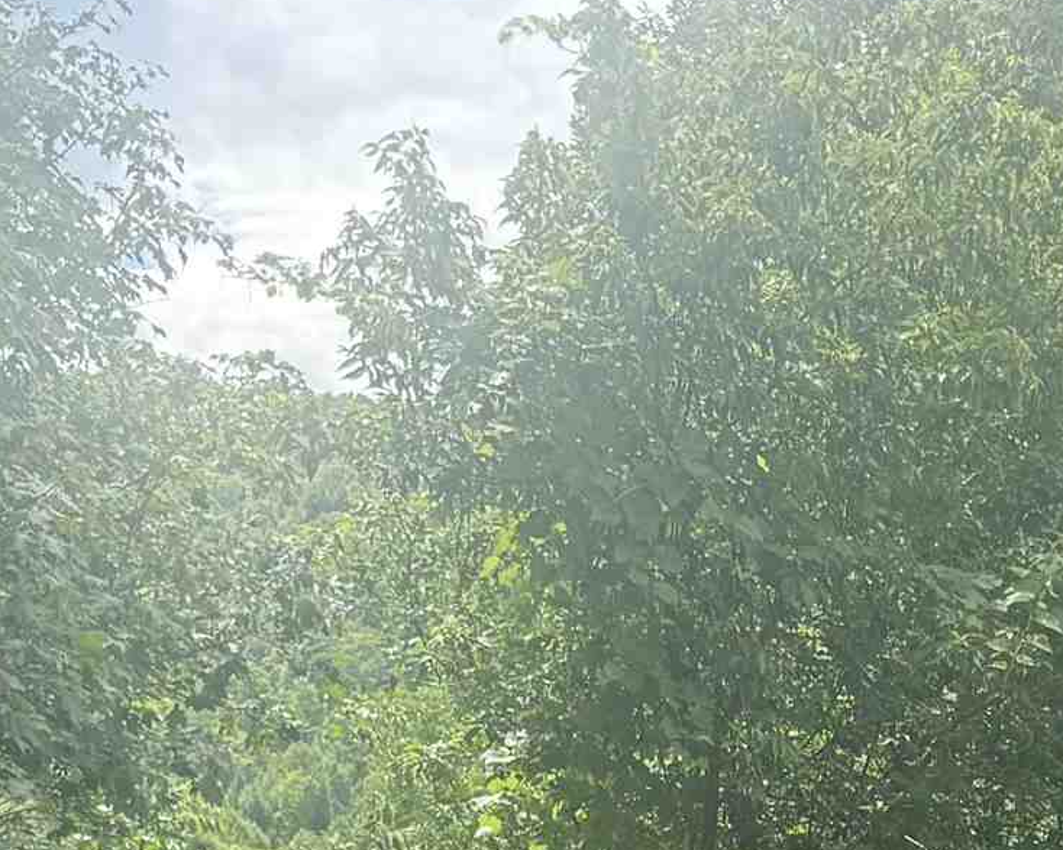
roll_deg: -2.4
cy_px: 1461
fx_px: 3083
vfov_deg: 14.1
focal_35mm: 98
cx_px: 705
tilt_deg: -11.9
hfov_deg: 19.5
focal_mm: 6.76
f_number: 1.78
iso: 80
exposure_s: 1/1094
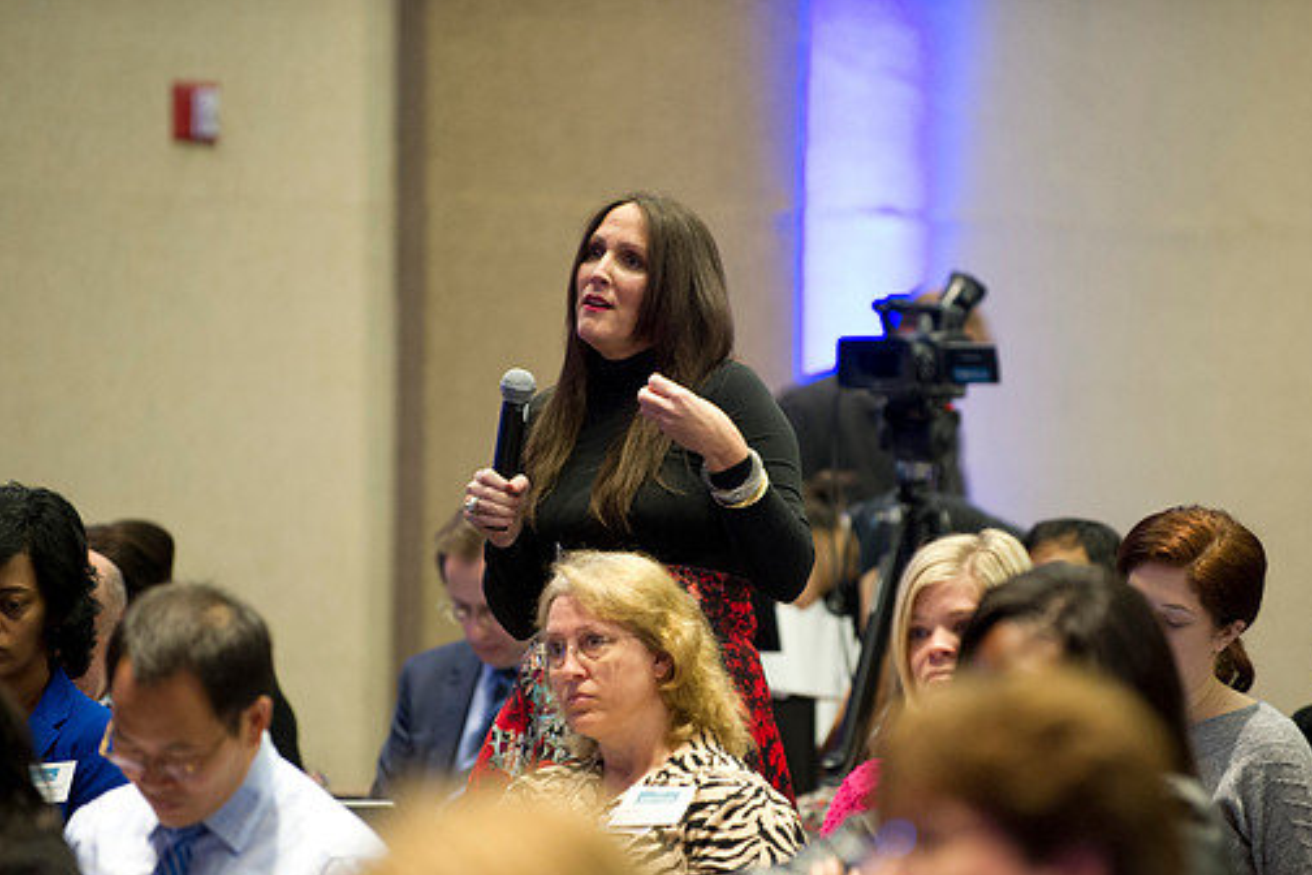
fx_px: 8382
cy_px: 482
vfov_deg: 6.0
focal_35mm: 230
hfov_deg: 9.0
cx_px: 690
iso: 2500
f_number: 2.8
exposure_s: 1/50
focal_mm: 200
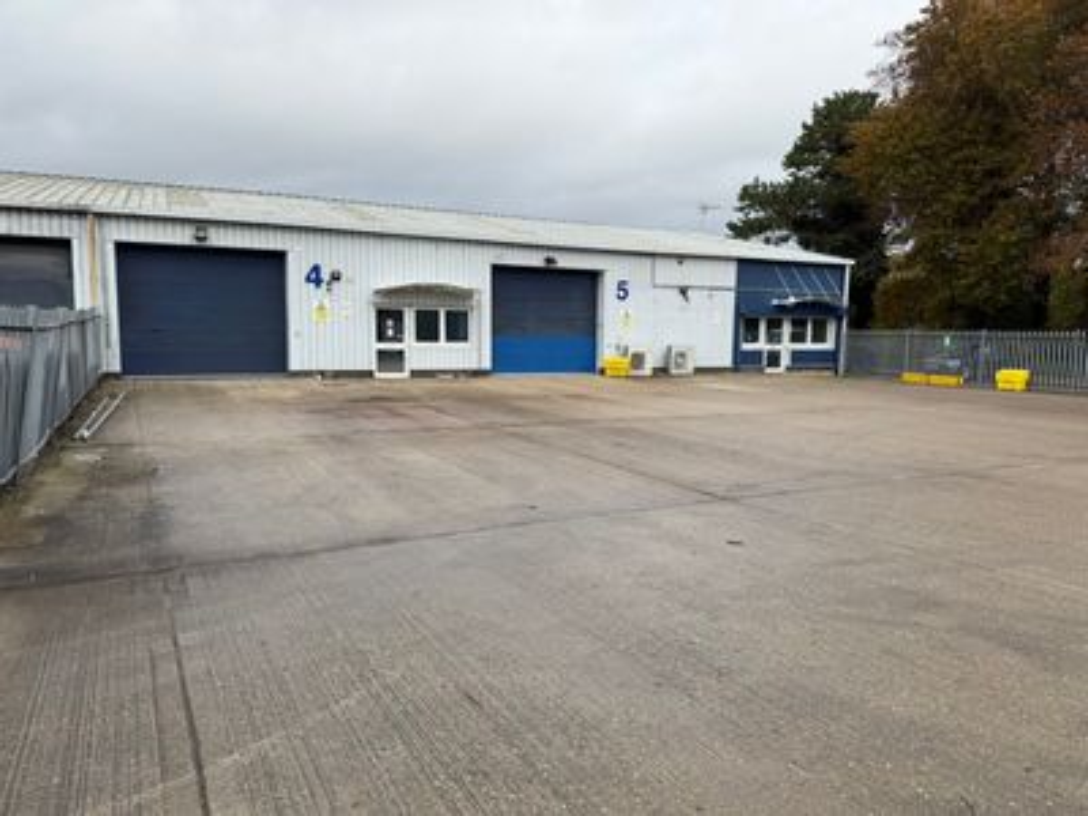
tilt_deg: -6.1
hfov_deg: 71.6
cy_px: 408
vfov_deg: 56.8
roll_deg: -1.8
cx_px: 544
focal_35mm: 24
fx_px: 754
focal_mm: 6.76
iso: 80
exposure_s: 1/2232
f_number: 1.78
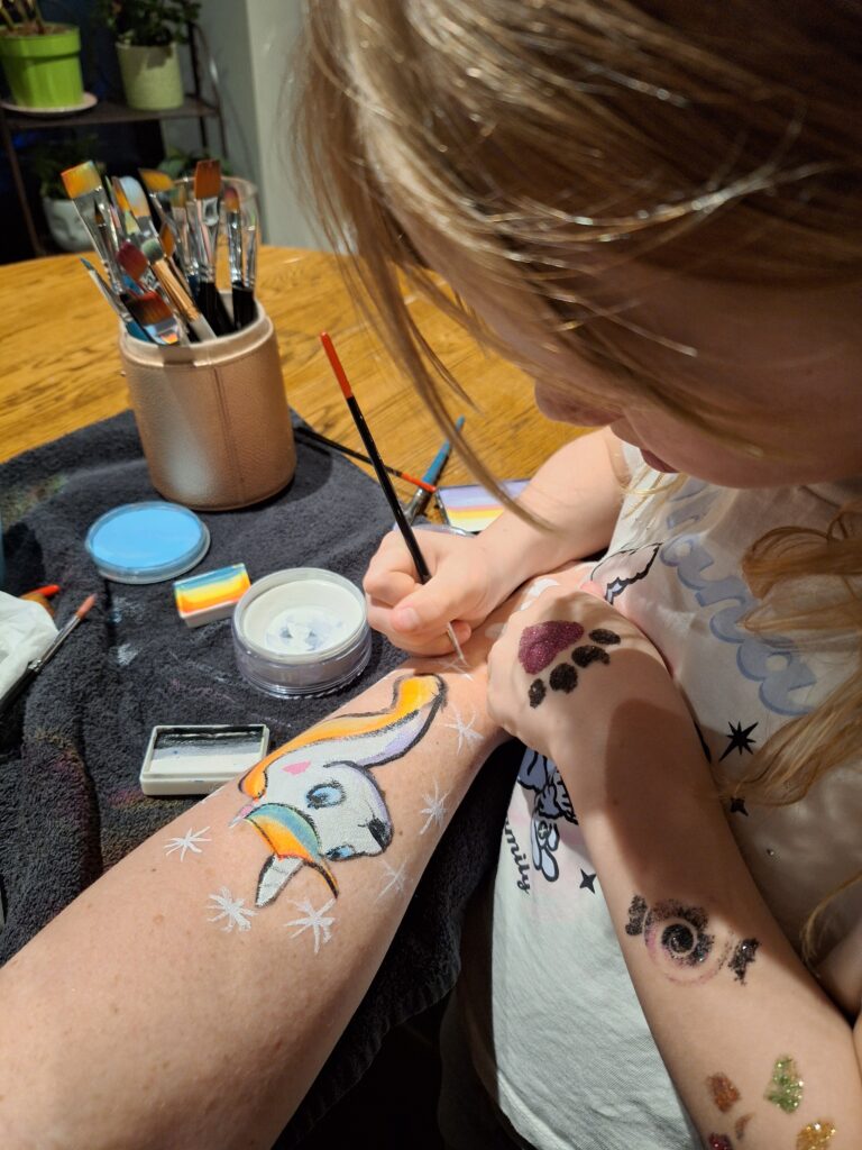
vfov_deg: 73.9
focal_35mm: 23
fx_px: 764
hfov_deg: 58.9
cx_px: 431
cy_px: 575
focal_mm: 5.54
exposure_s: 1/25
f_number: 1.8
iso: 320
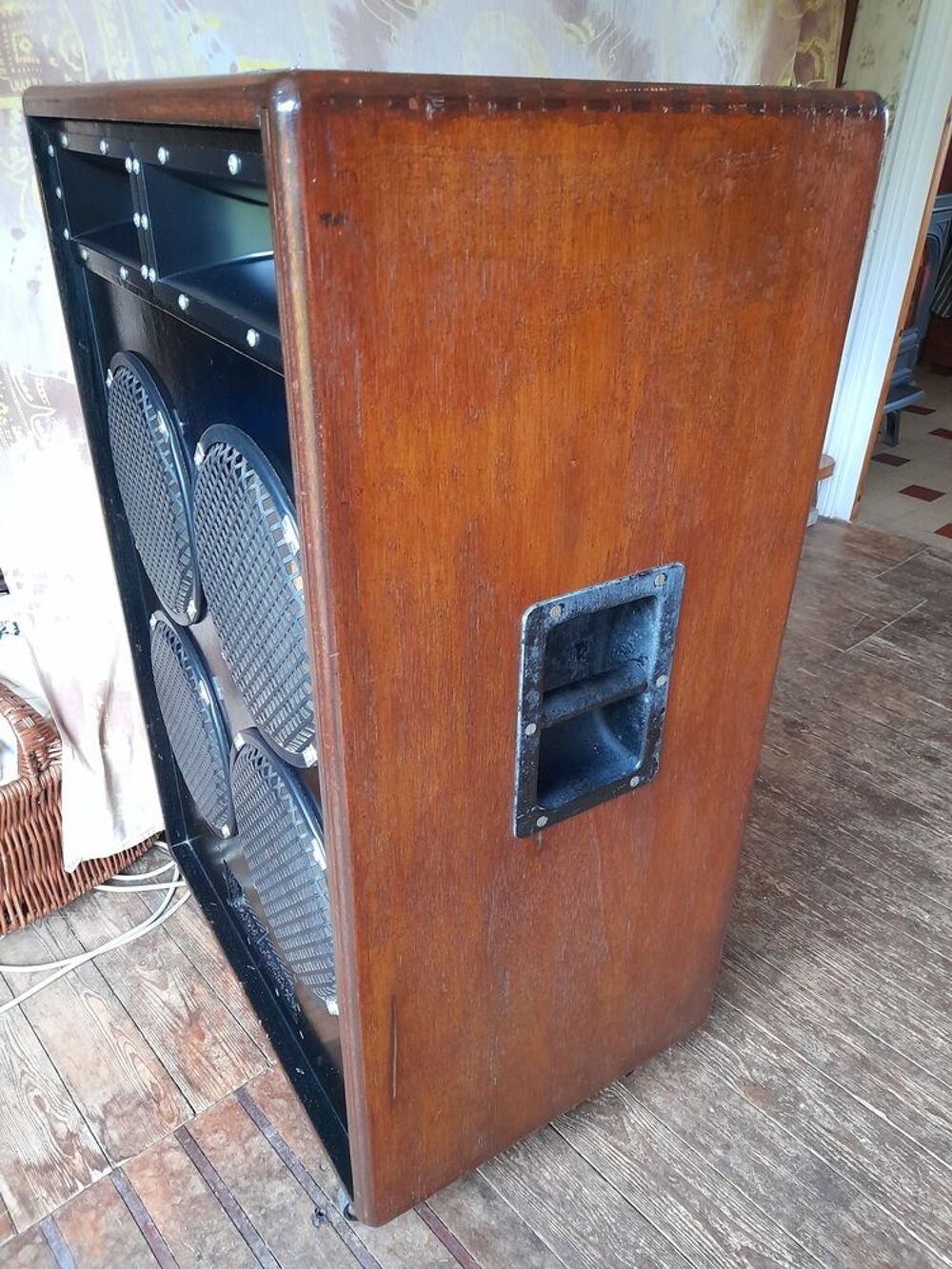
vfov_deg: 69.4
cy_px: 634
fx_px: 917
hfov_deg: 54.9
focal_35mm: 25
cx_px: 476
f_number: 2
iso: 400
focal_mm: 4.6
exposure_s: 1/25
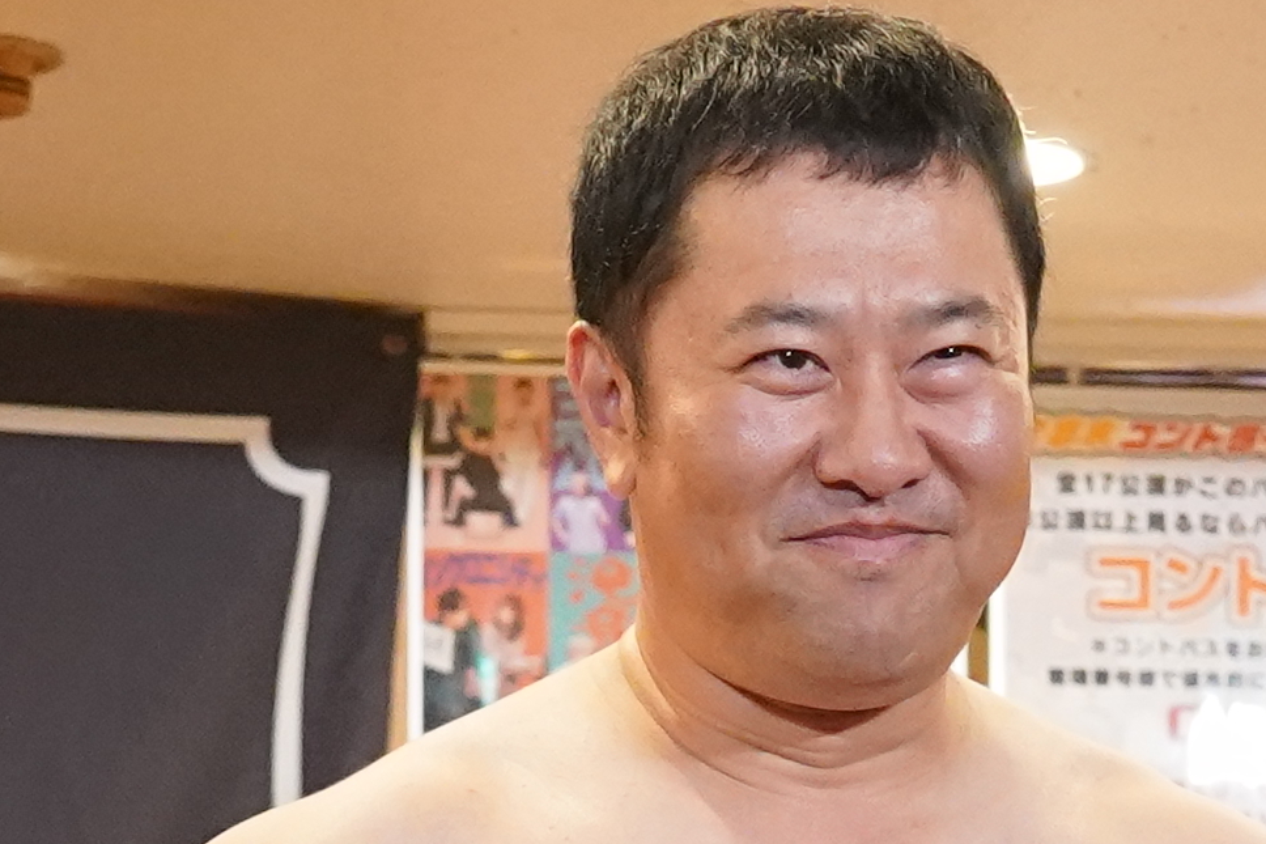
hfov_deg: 11.2
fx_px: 6434
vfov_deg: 7.4
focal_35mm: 183
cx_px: 817
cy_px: 1256
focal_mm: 30
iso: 6400
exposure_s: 1/200
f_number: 4
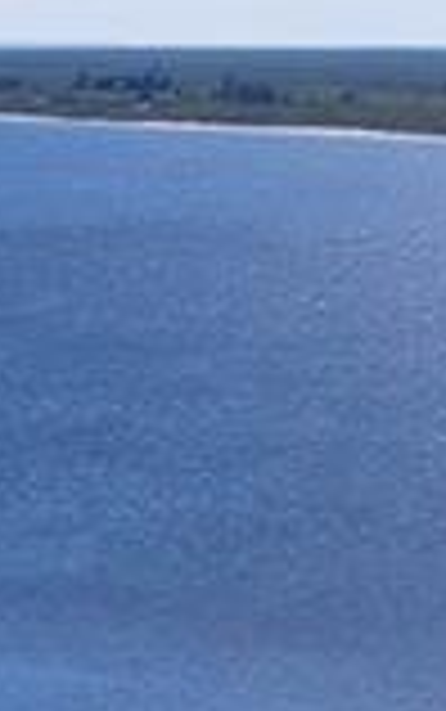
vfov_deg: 12.3
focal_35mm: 165
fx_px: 3203
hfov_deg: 6.1
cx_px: -1552
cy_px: 904
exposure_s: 1/8000
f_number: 2.8
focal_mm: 12.3
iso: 110
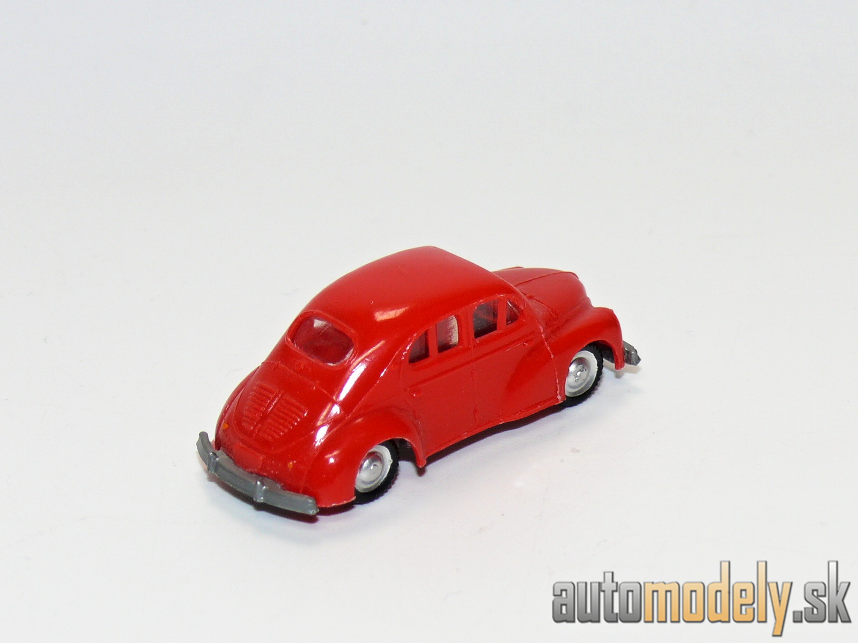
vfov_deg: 10.3
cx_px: 429
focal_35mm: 144
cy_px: 322
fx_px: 3569
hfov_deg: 13.7
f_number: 4
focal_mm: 17.2
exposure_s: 1/30
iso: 100
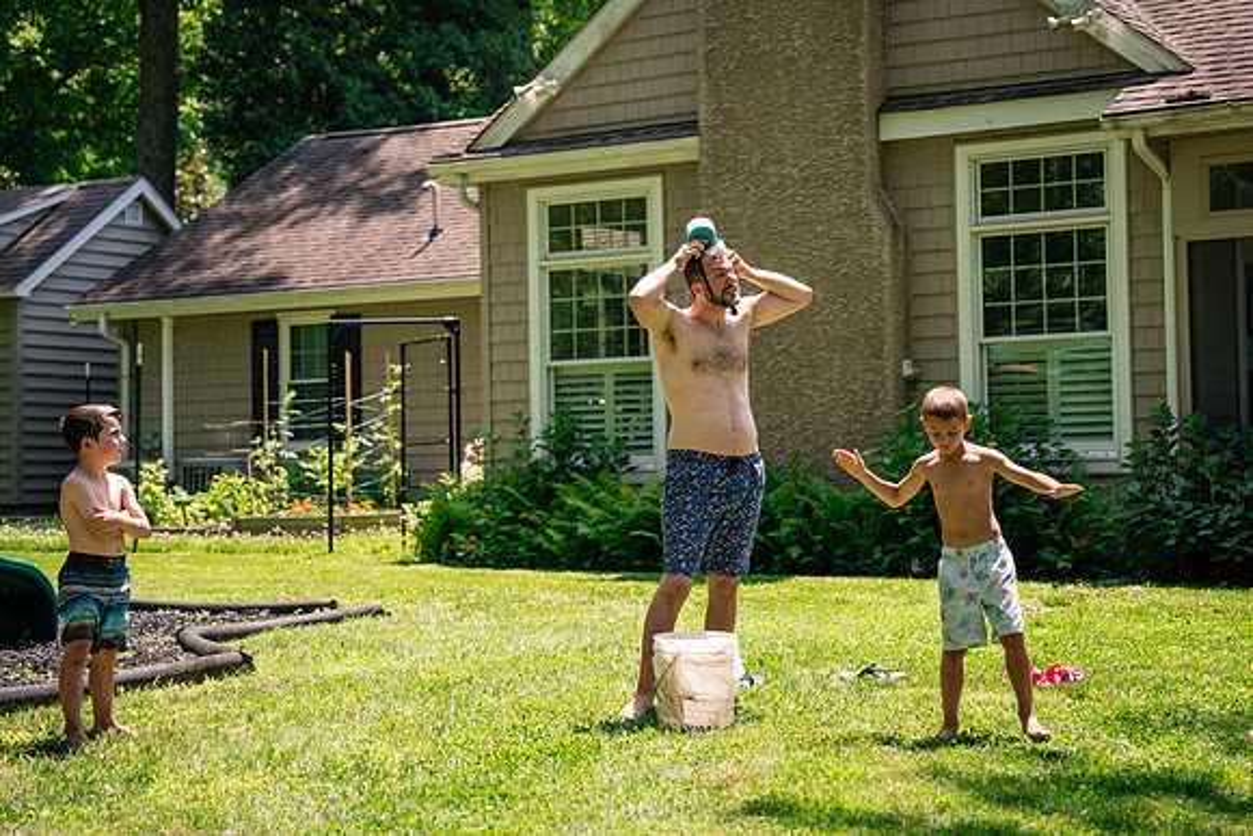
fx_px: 2688
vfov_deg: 17.7
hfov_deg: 26.2
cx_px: 691
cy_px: 375
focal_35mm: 77
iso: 250
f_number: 2.8
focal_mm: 70
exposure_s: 1/1250
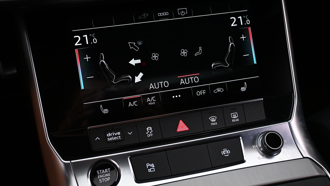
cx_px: 166
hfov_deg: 57.7
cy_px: 99
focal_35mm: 34
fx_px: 300
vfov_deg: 34.4
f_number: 4
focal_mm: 21.5
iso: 4000
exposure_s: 1/60
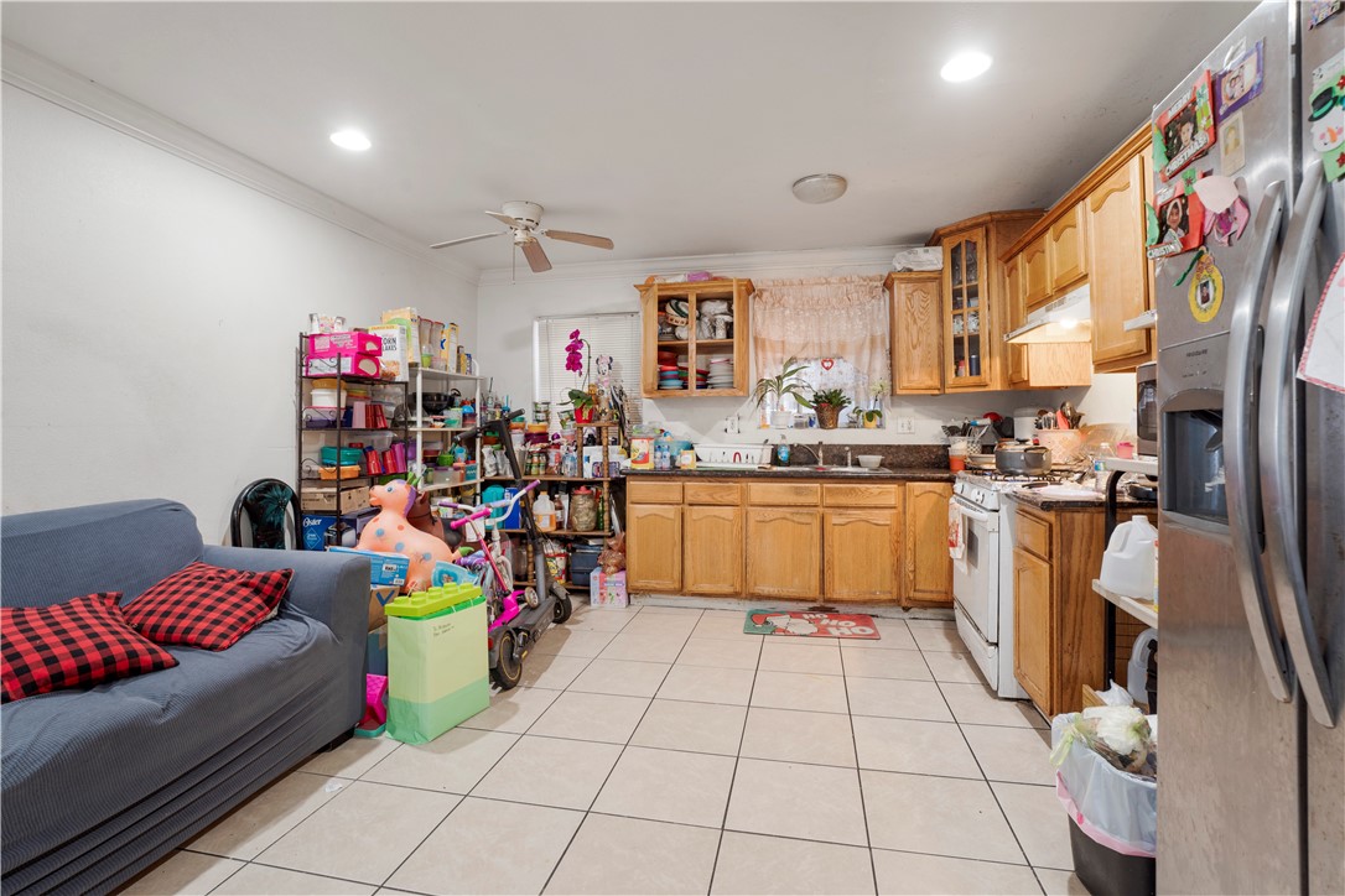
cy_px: 448
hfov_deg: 96.7
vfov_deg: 73.7
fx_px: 598
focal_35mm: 16
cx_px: 672
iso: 400
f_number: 8
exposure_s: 1.6
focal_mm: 16
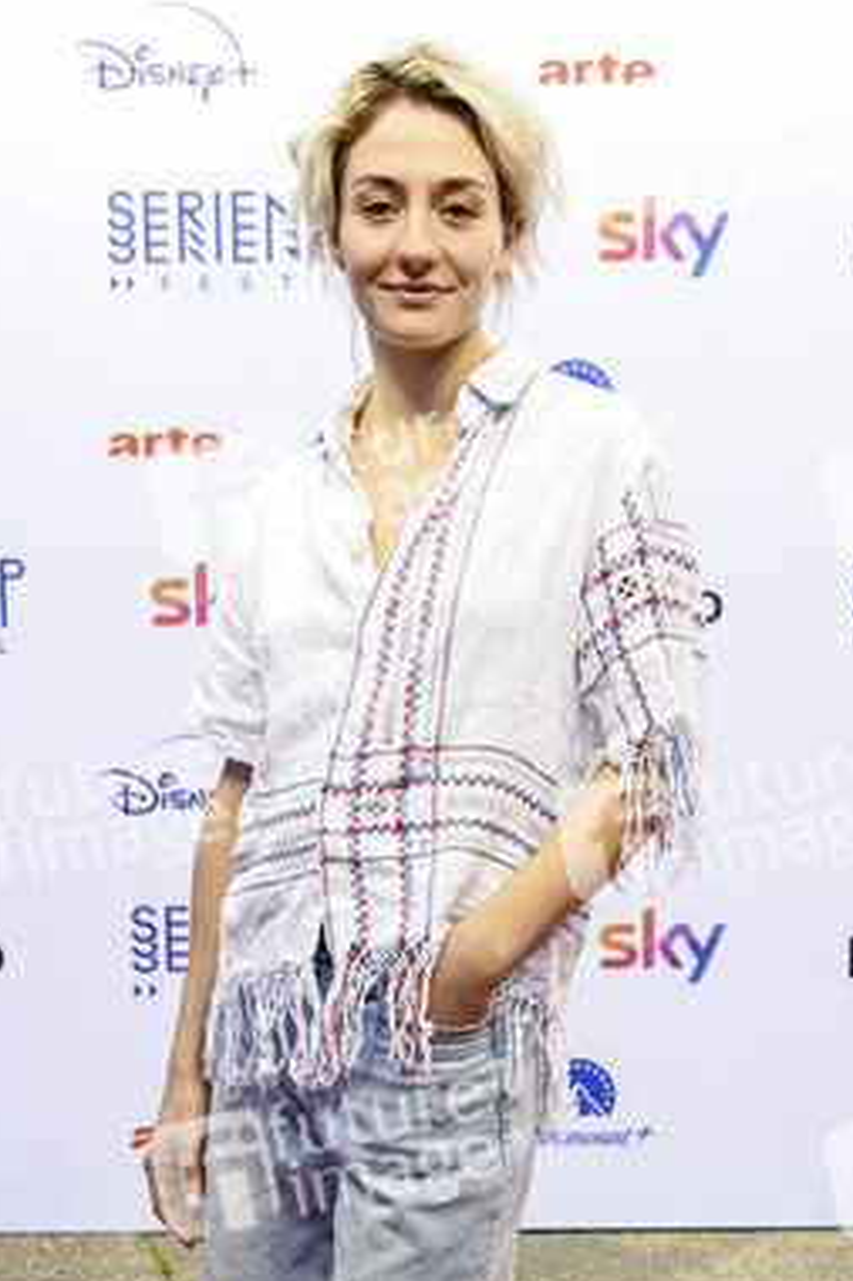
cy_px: 654
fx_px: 1423
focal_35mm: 40
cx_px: 421
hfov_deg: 33.4
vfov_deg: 48.5
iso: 500
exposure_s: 1/125
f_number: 4
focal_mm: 38
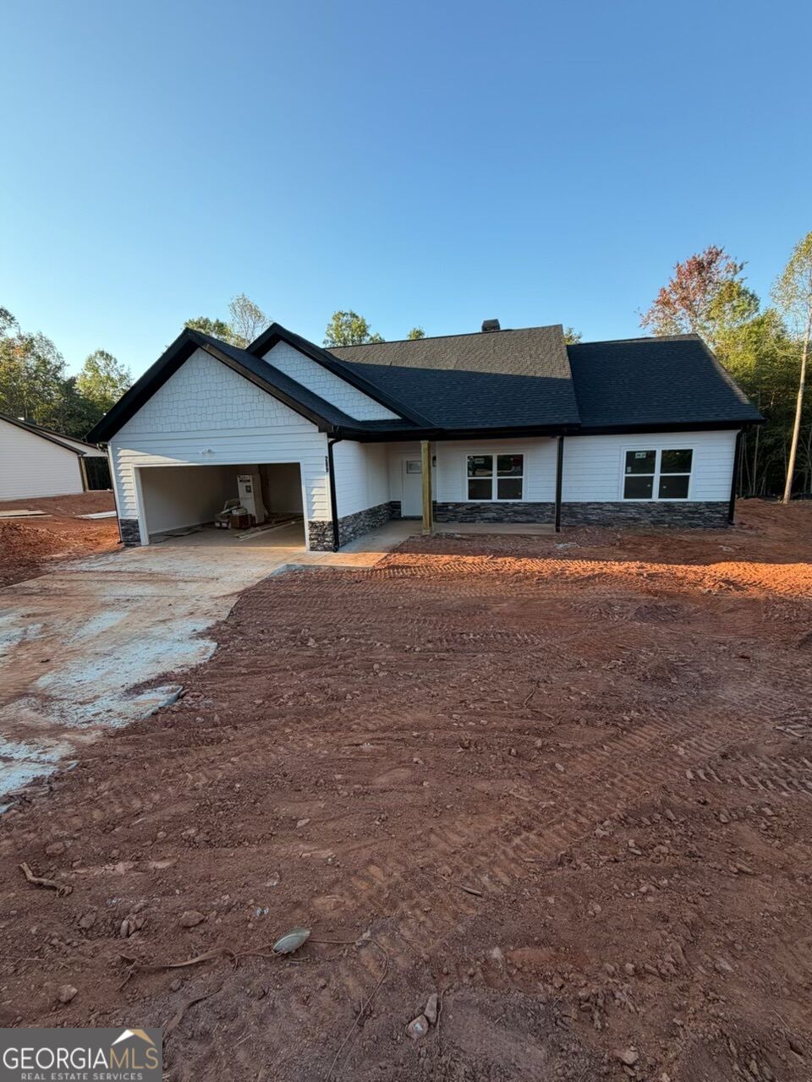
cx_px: 406
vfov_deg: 102.1
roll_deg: +2.9
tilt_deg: -9.5
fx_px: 438
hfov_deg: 85.7
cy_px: 541
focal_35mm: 14
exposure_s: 1/502
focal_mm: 2.22
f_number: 2.2
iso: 64
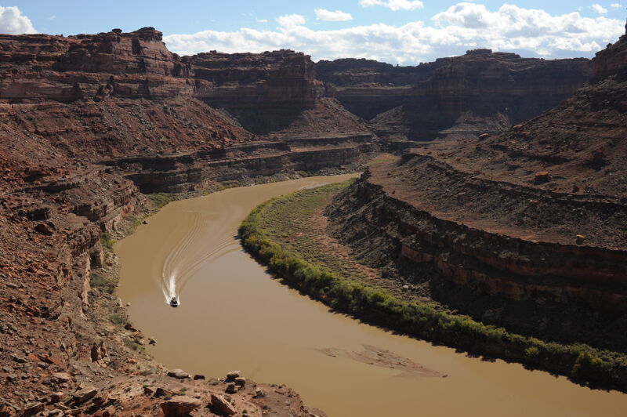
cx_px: 314
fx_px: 609
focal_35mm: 35
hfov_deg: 54.5
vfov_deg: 37.8
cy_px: 208
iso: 200
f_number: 13
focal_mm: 35
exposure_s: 1/125
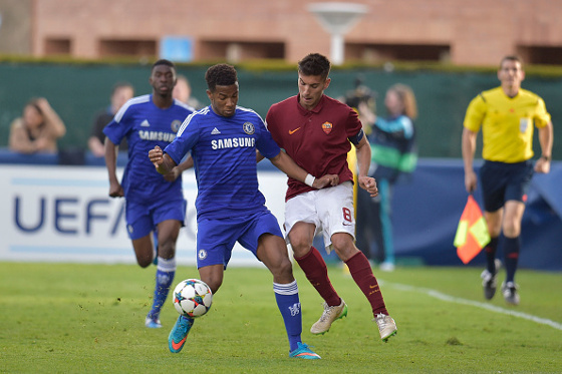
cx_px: 281
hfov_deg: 4.1
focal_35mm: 500
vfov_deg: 2.7
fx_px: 7803
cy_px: 187
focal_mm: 500
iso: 1250
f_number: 4.5
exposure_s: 1/1250
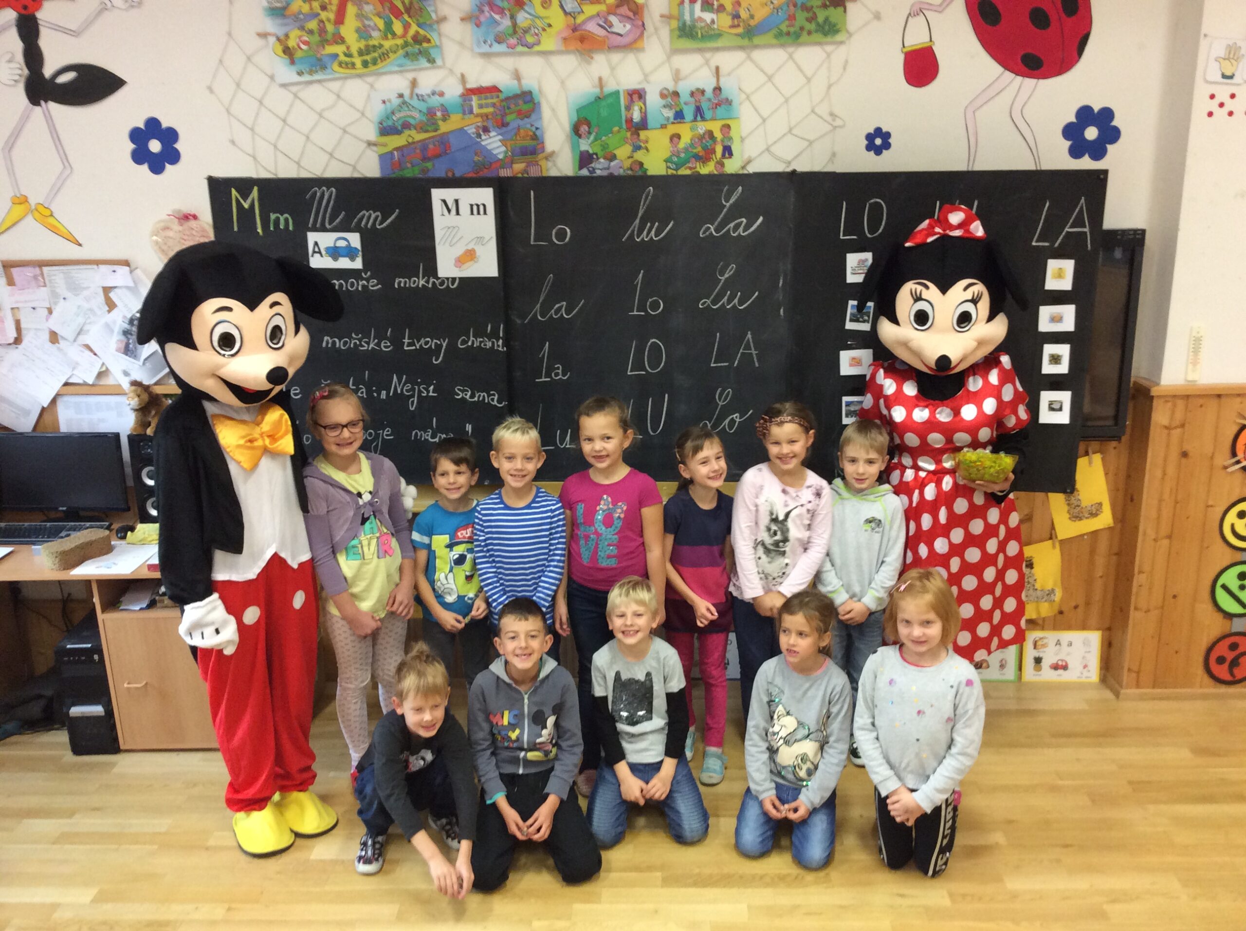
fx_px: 1150
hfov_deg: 56.9
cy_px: 466
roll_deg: +2.7
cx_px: 623
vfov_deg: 44.1
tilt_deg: -14.0
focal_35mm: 32
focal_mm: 3.3
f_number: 2.4
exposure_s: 1/25
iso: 100
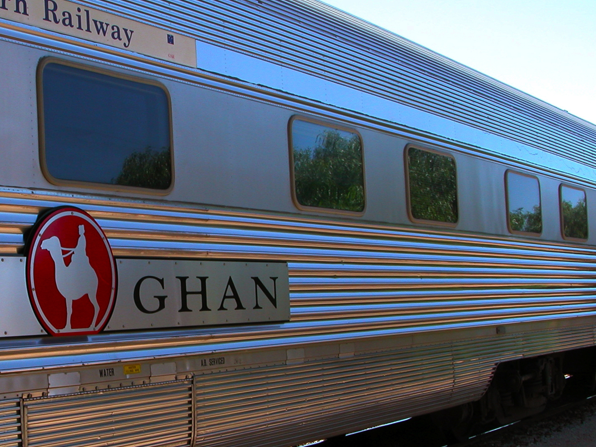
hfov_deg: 31.2
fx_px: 1050
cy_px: 283
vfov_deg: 24.0
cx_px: 153
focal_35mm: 61
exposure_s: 1/210
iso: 100
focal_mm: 8.9
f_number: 5.6
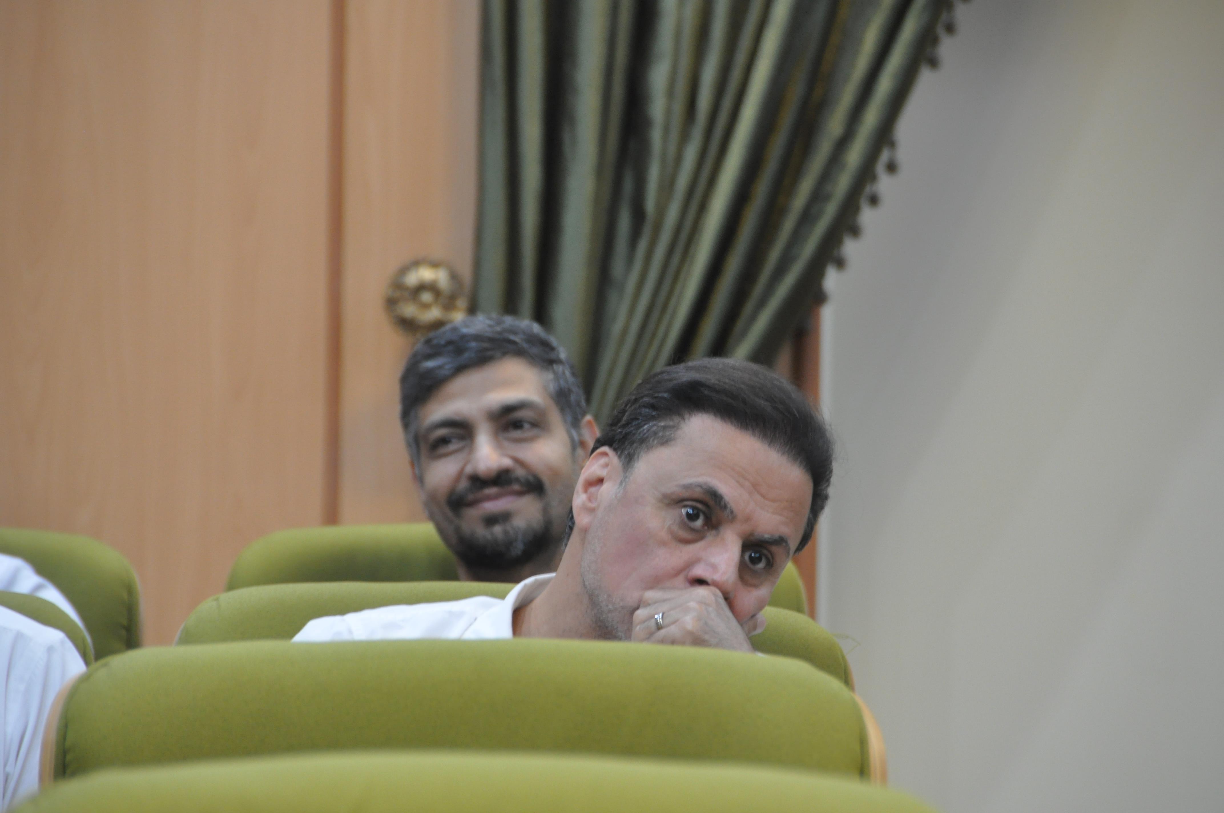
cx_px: 612
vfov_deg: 4.6
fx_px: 10188
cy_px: 406
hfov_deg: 6.9
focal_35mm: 300
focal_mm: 200
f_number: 5.6
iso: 1000
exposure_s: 1/13
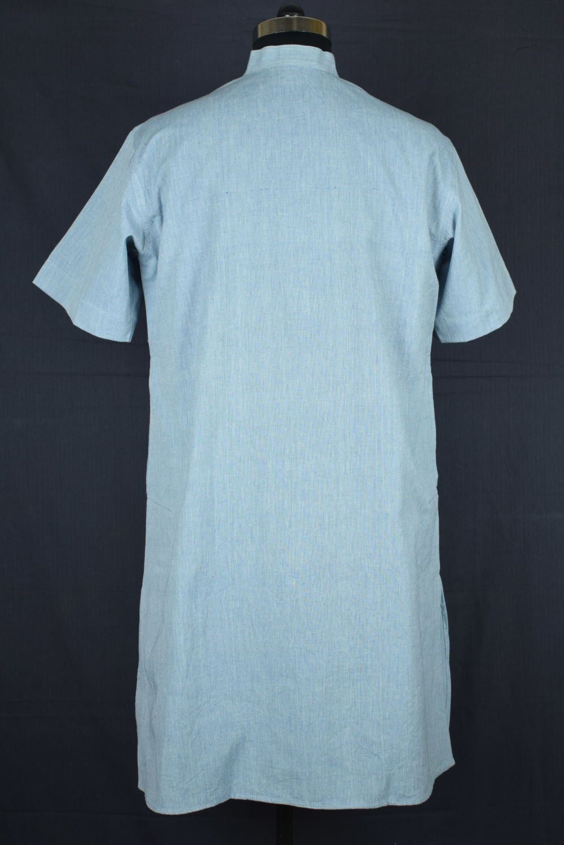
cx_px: 282
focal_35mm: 46
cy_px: 422
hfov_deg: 28.9
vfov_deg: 42.3
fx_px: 1093
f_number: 4.5
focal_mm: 31
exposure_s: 1/30
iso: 100
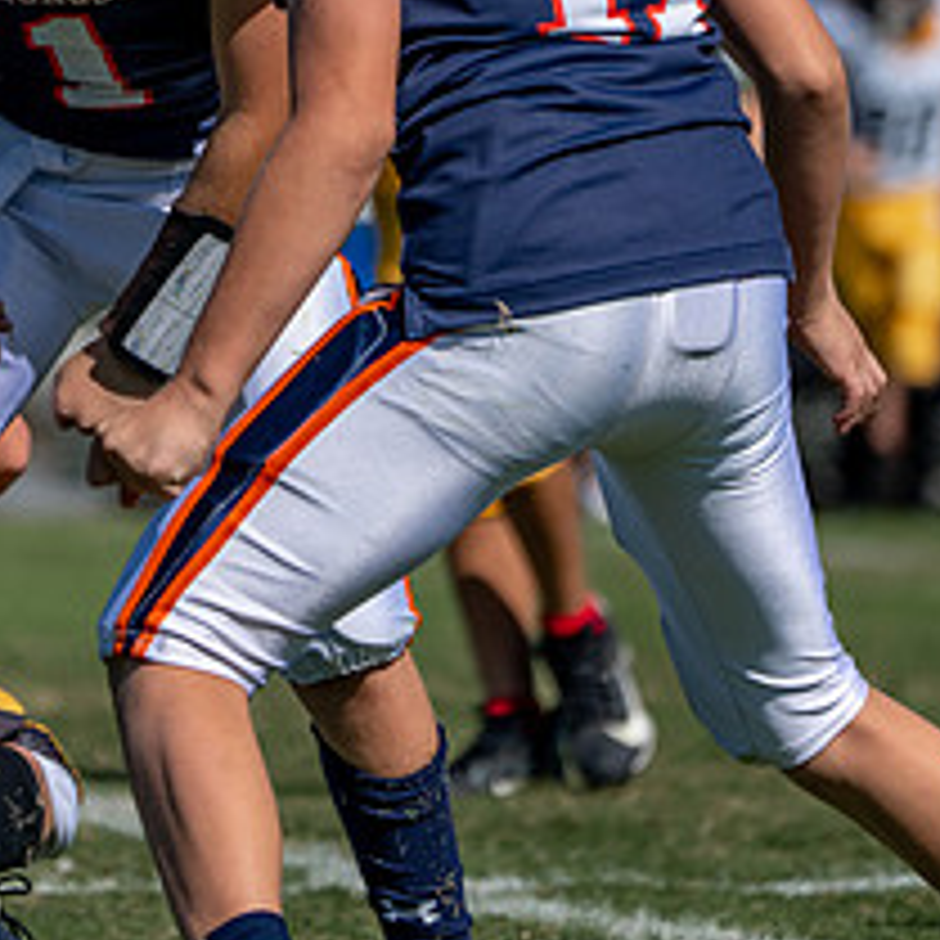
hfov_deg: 2.7
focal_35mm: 656
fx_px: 20154
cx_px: 190
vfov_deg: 2.7
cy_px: 101
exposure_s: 1/2000
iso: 125
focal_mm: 244
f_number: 5.6
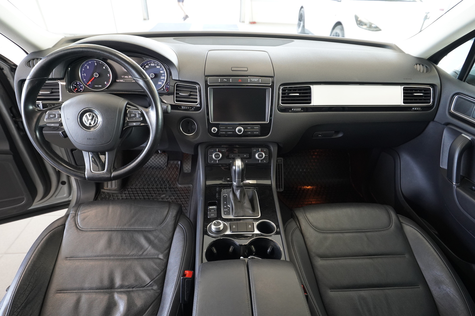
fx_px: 277
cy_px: 158
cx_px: 238
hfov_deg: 81.2
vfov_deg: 59.5
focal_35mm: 21
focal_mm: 21
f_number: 4
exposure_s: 1/160
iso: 3200
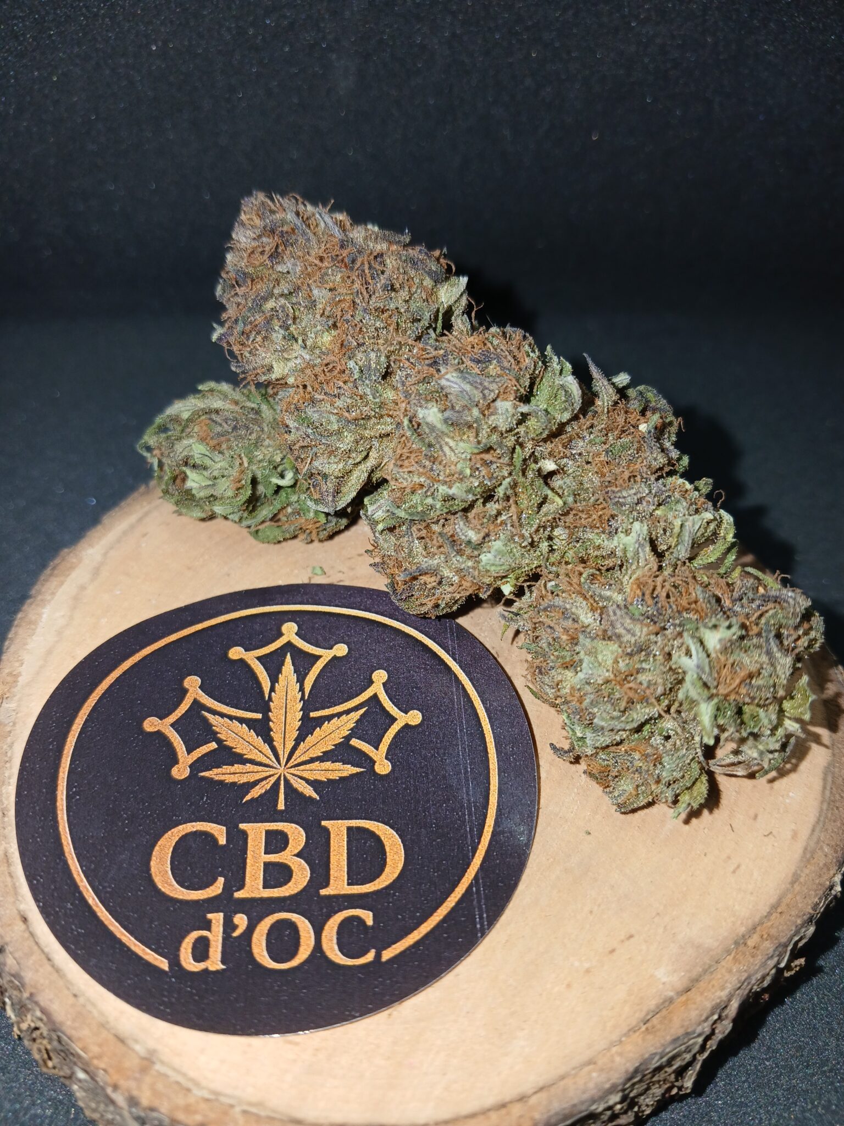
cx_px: 422
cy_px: 563
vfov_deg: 65.3
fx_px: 878
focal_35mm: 27
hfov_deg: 51.4
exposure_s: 1/50
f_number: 1.8
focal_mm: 3.98
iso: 25
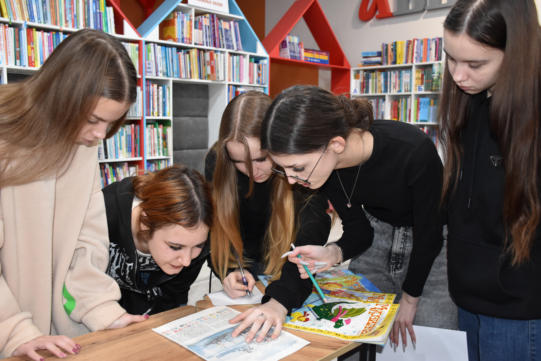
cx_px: 270
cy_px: 180
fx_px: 451
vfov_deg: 43.6
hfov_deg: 61.9
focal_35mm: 30
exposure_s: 1/60
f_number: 3.5
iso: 1400
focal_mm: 20
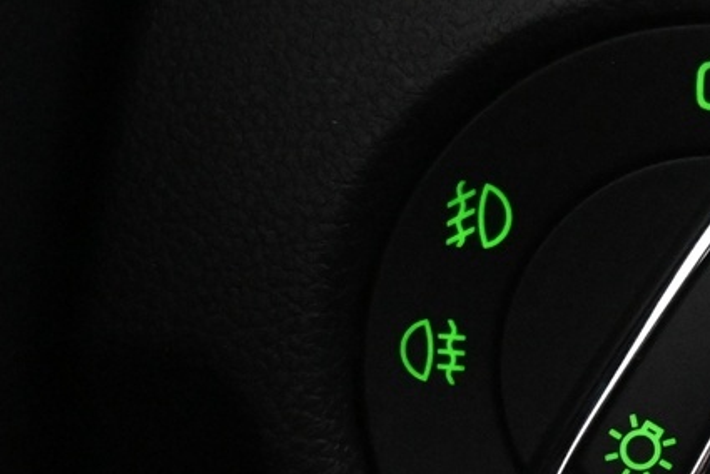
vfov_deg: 8.6
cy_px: 285
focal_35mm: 160
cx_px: 1046
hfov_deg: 12.3
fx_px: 3158
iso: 7200
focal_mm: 28
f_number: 4.5
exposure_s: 1/50
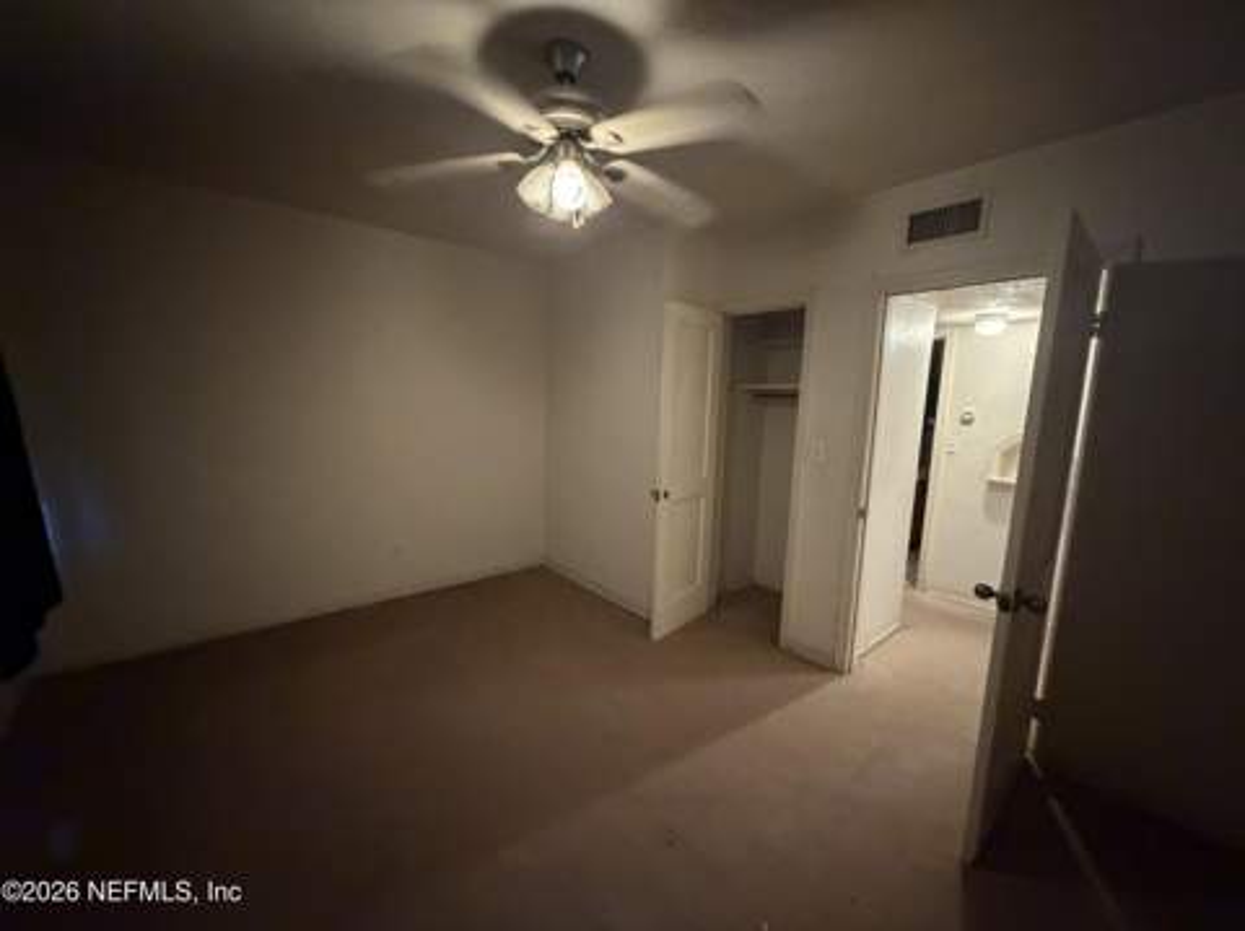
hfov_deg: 102.1
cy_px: 466
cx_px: 622
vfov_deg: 85.6
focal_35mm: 14
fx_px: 503
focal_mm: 2.22
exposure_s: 1/40
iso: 1600
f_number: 2.2
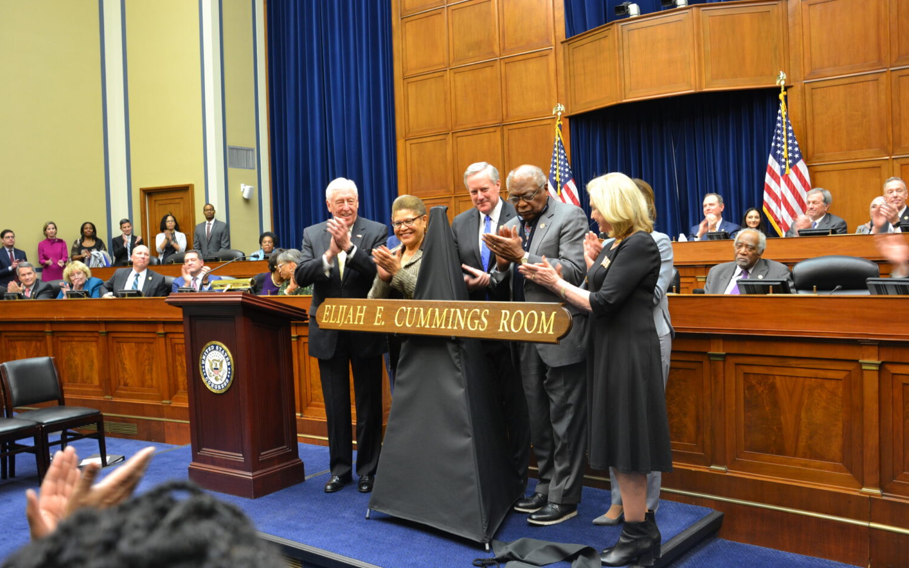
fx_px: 768
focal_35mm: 31
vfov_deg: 40.6
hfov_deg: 61.2
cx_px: 454
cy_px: 277
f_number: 3.5
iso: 400
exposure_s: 1/25
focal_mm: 20
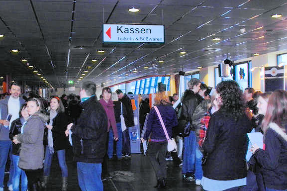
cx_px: 116
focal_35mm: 43
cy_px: 102
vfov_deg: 31.1
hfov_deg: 45.2
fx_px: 343
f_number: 3.5
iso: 400
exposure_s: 1/60
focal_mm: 18
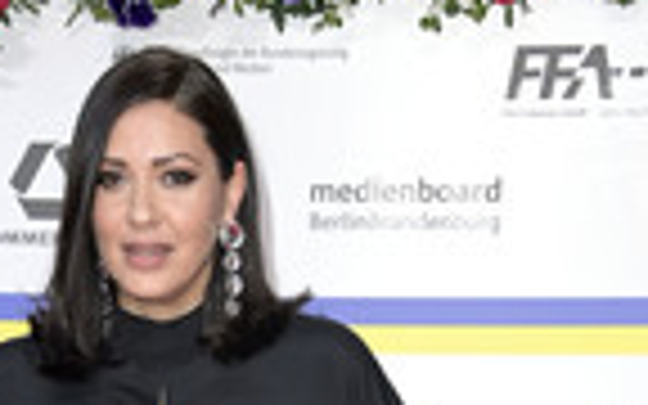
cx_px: 176
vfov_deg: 7.6
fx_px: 2896
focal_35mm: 164
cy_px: 832
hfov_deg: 12.7
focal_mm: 58
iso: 640
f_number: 6.3
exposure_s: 1/200
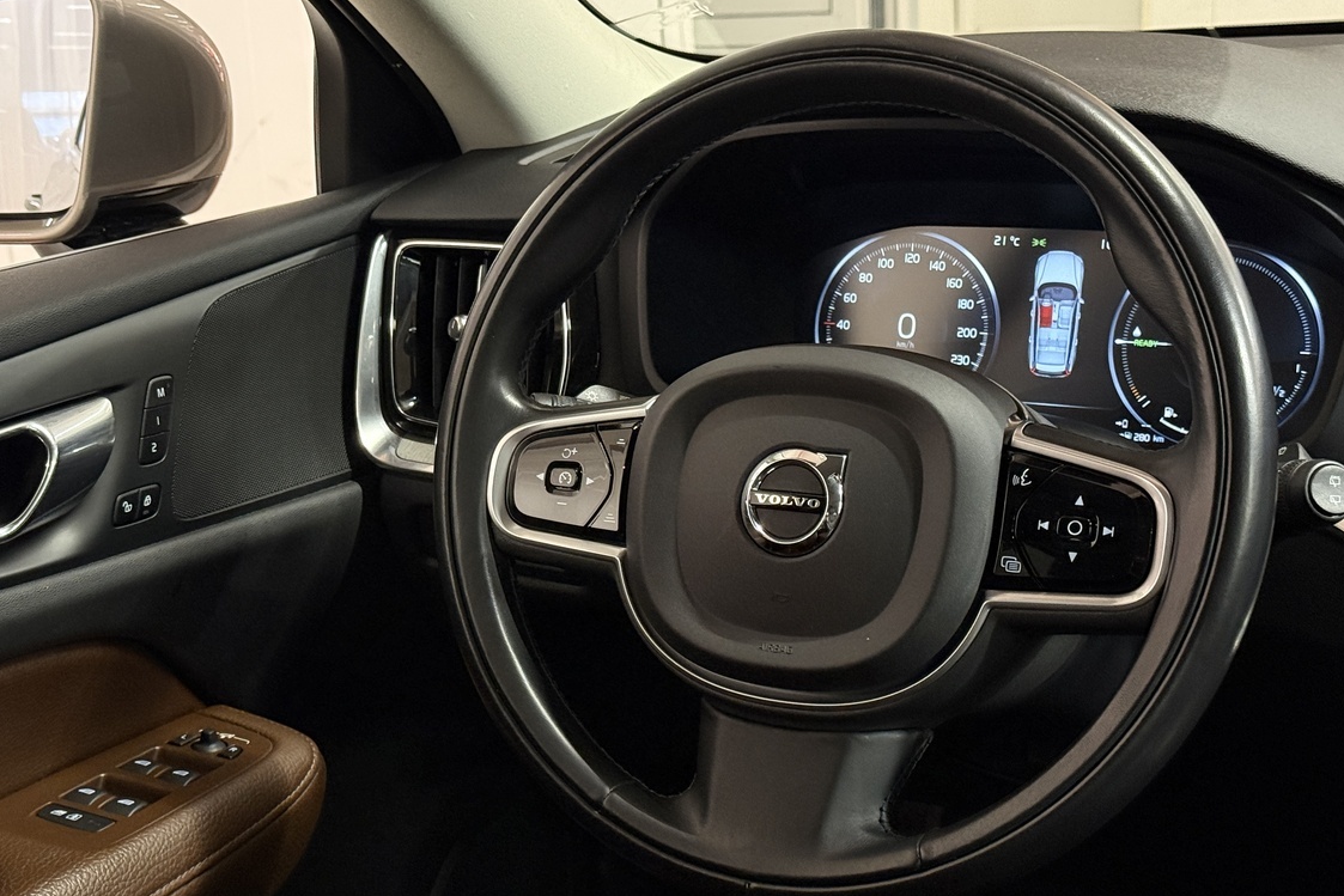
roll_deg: +3.7
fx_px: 2389
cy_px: 492
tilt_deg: -15.8
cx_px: 546
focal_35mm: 64
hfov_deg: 31.3
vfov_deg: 21.2
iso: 320
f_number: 1.78
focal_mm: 6.76
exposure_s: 1/39
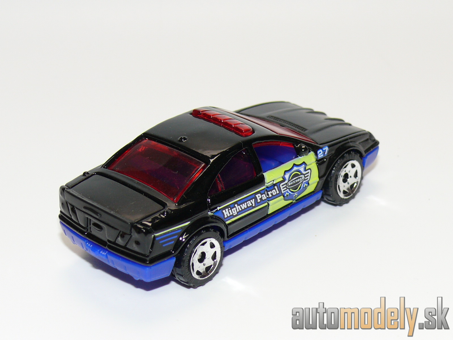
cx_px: 226
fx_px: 1269
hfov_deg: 20.2
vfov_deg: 15.2
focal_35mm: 97
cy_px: 170
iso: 100
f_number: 4
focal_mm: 13
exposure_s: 1/30
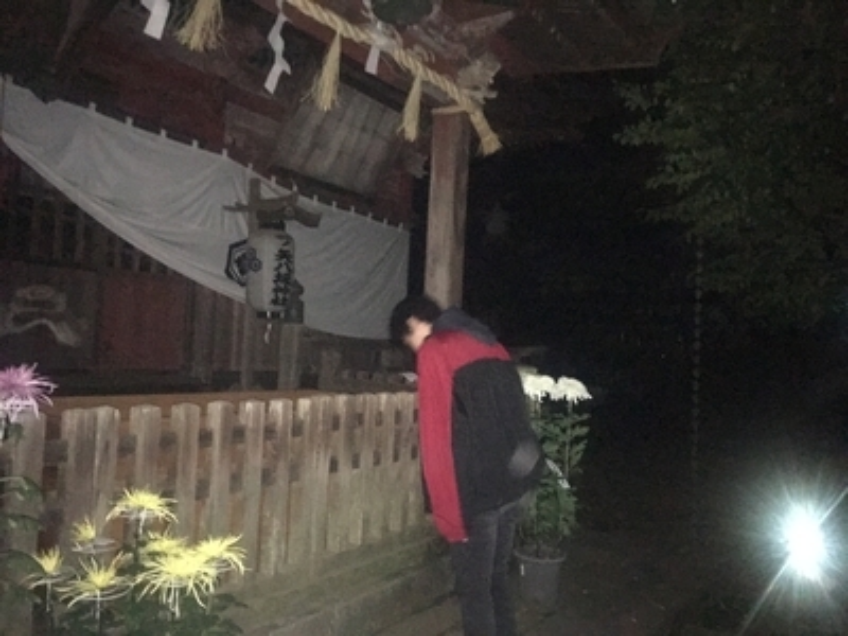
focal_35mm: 29
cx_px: 424
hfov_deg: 61.7
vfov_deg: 48.2
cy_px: 318
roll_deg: -2.6
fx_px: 710
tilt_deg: +1.2
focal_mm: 4.15
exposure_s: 1/16
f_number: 2.2
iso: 2000
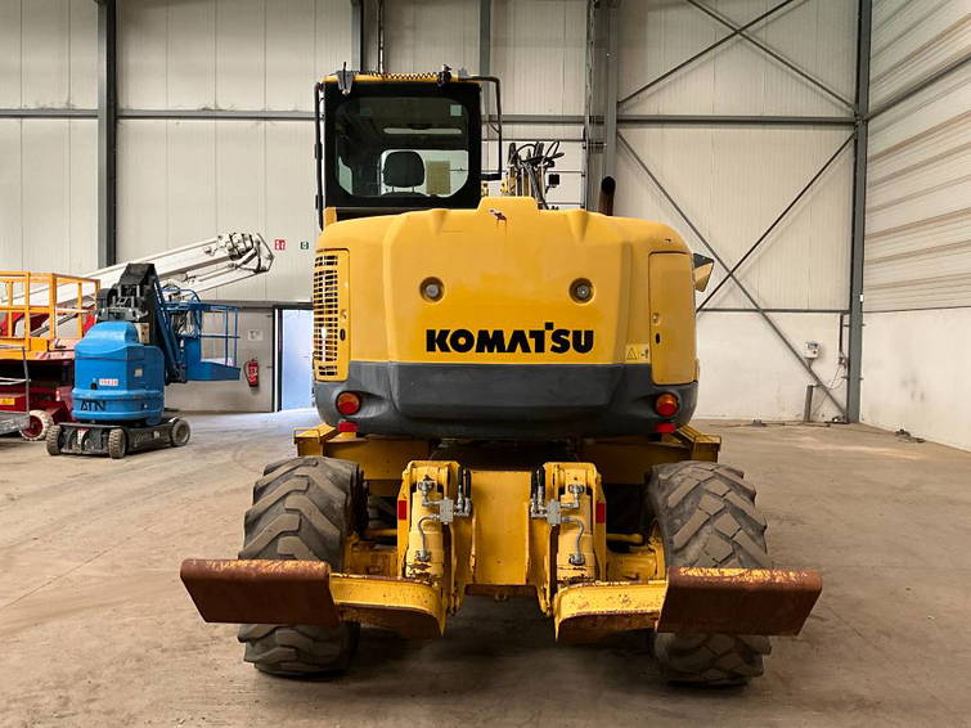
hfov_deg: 61.7
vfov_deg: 48.2
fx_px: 813
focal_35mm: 29
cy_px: 364
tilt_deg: -1.2
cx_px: 486
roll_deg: -0.9
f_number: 1.8
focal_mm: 3
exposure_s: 1/62
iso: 64
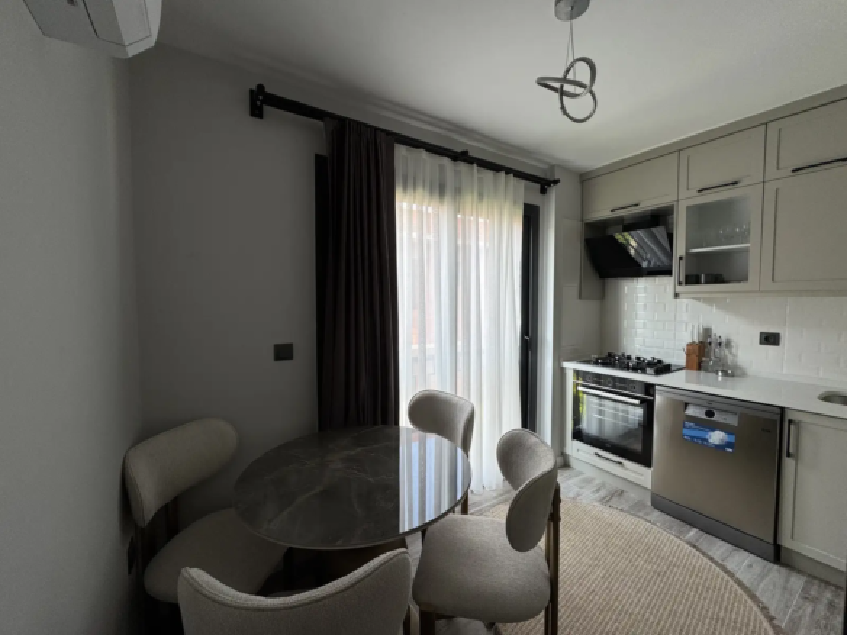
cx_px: 424
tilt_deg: -3.1
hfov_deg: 102.1
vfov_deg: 85.7
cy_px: 318
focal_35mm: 14
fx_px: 343
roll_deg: +0.6
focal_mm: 2.22
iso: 50
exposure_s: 1/99
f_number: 2.2
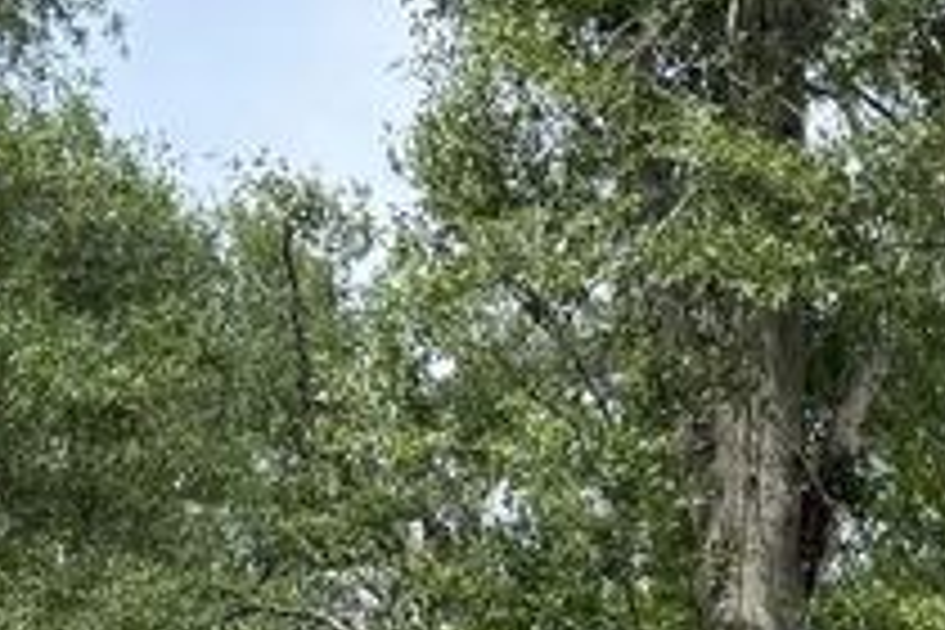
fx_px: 3202
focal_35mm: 122
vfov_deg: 9.7
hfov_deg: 16.1
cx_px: 1161
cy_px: 1575
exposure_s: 1/1812
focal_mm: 6.76
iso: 100
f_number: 1.78
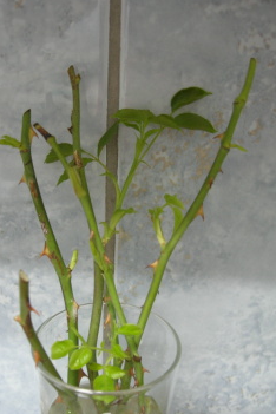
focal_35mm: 45
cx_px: 116
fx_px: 517
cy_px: 231
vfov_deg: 43.5
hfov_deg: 29.8
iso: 94
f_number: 2.8
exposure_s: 1/3.9
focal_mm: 7.8
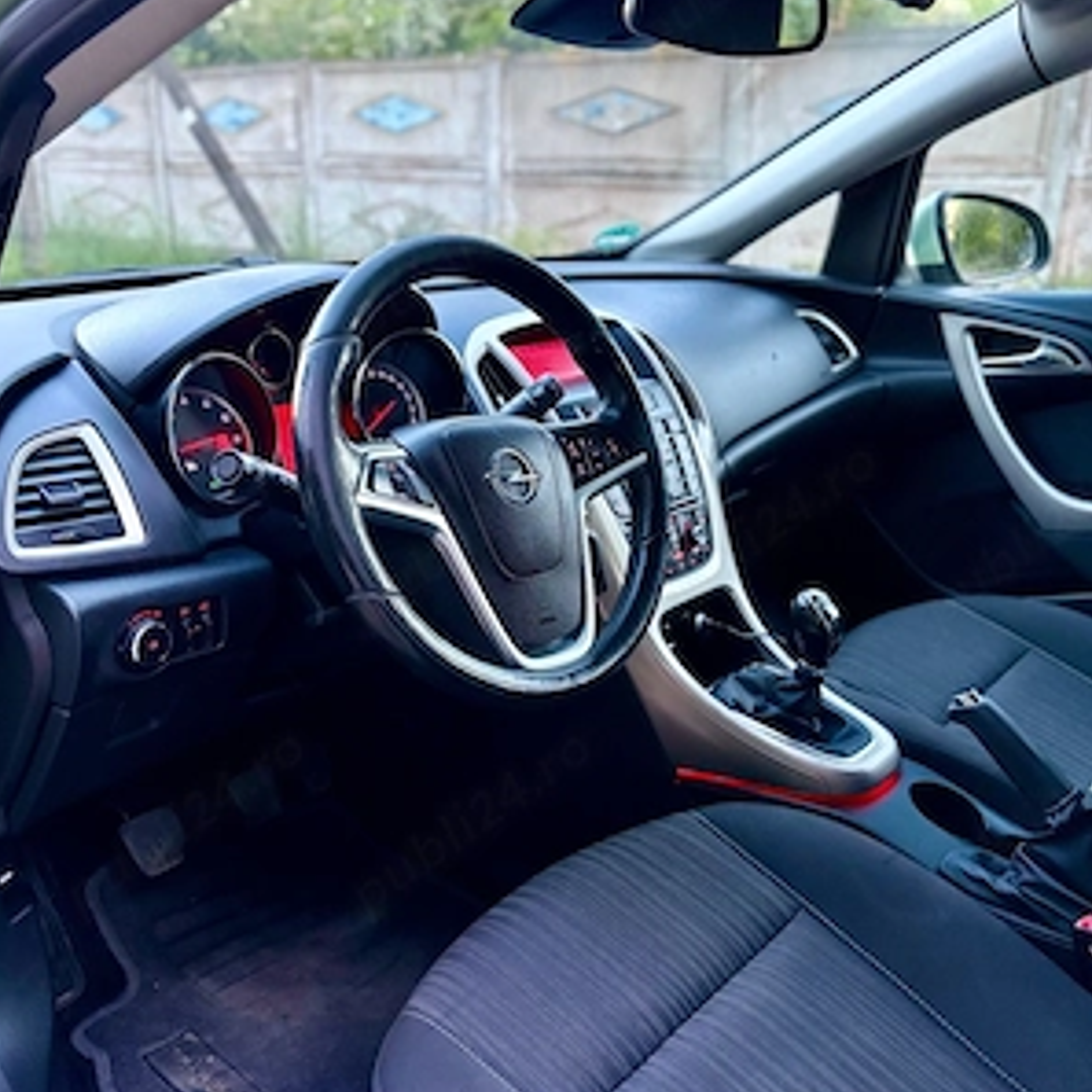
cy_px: 581
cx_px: 544
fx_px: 1106
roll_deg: +0.2
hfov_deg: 52.5
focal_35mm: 31
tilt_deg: -20.3
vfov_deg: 52.5
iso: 500
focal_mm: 5.96
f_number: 1.6
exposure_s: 1/60
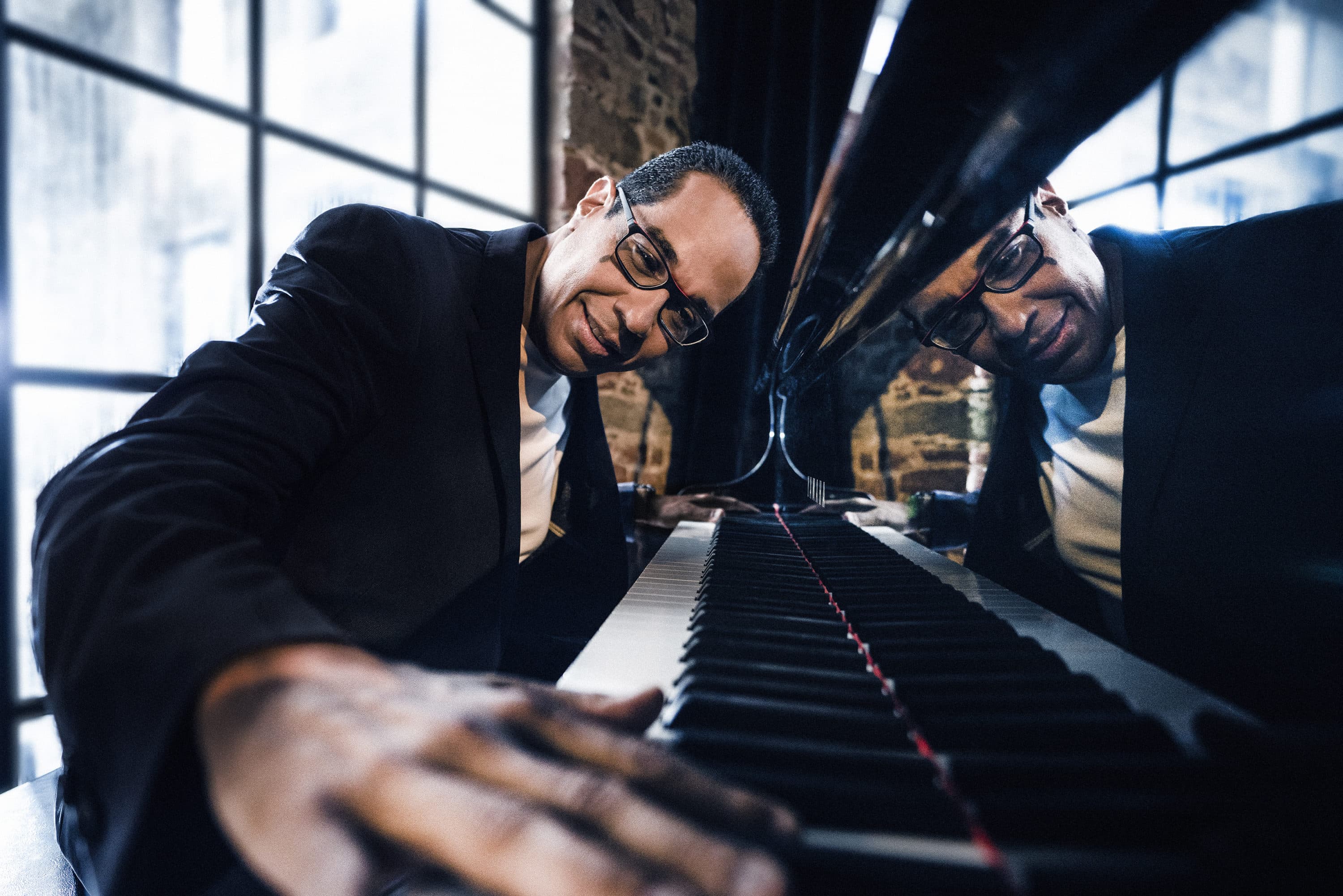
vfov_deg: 61.9
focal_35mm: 20
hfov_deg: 84.0
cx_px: 672
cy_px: 448
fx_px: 746
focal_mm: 20
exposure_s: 1/40
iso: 1600
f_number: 2.8
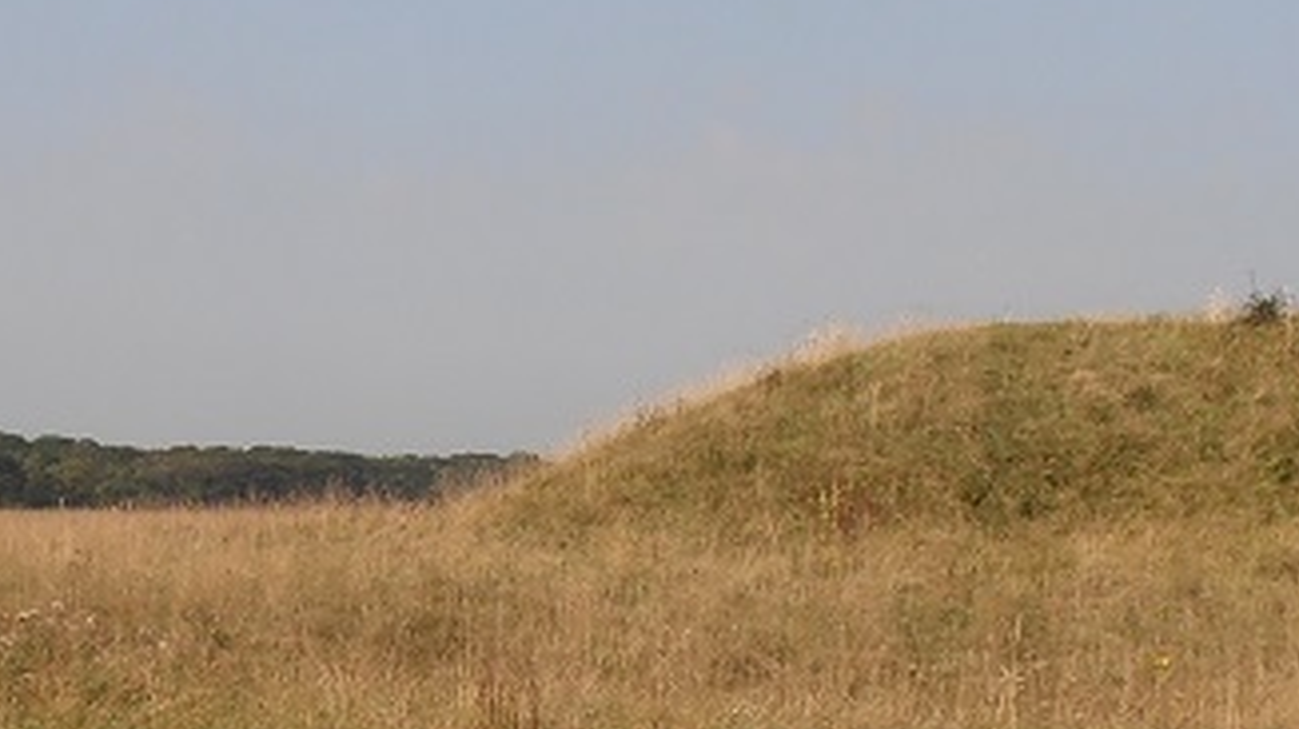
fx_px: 3408
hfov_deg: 21.6
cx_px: 554
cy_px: 709
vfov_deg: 12.1
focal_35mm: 99
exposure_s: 1/200
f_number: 9.9
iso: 80
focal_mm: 6.61
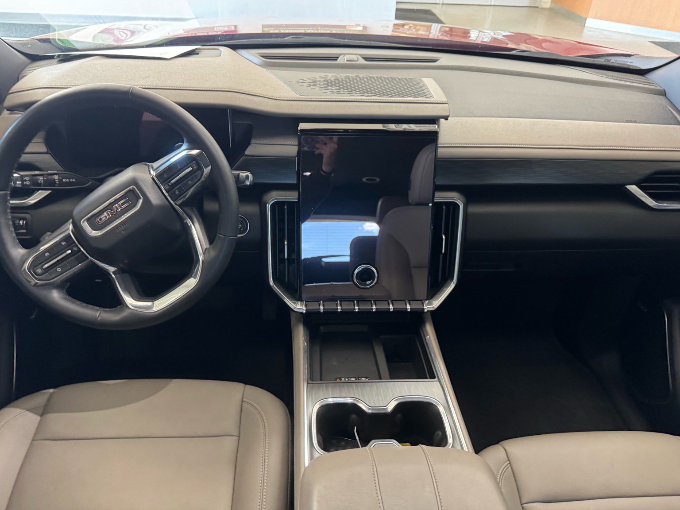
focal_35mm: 25
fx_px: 491
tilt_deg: -33.9
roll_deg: -2.0
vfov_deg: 54.9
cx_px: 339
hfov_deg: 69.4
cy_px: 247
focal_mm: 6.76
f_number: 1.78
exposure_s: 1/60
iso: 640
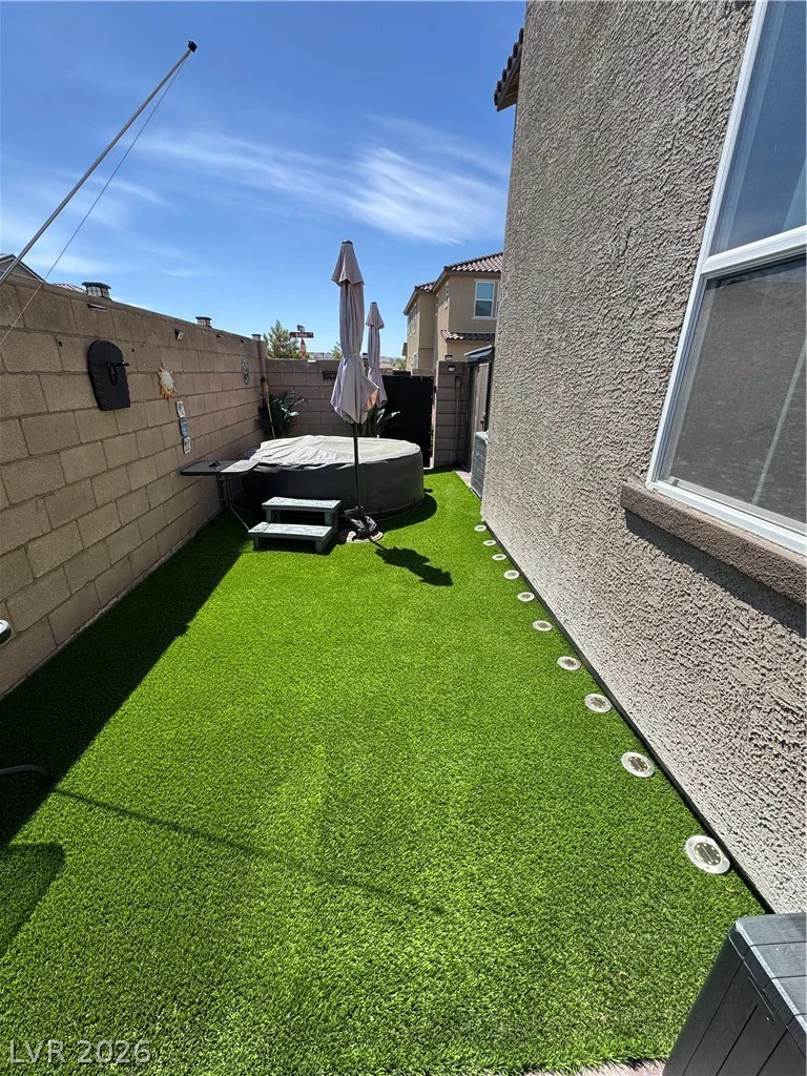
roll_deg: -1.5
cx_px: 404
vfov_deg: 102.1
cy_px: 538
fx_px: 435
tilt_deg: -20.6
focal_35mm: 14
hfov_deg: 85.7
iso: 50
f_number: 2.2
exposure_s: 1/980
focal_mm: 2.22
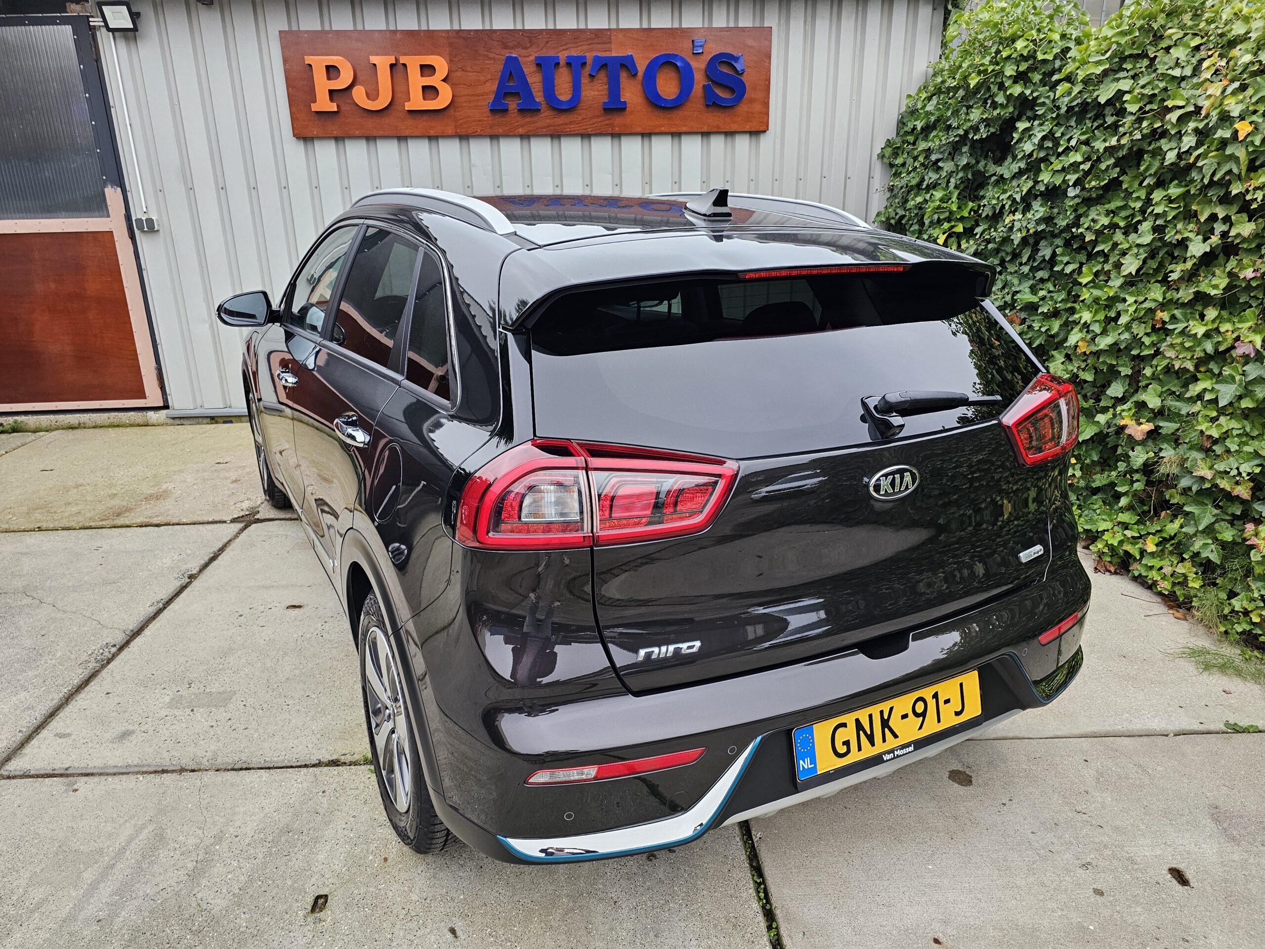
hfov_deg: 73.9
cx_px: 632
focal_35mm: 23
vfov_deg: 58.9
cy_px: 474
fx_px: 841
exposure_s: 1/190
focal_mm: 6.3
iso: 160
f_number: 1.7
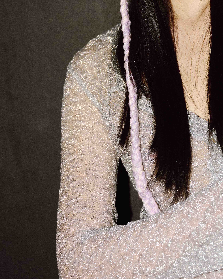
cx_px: 223
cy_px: 77
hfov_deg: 11.2
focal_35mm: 136
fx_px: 1122
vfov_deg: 14.1
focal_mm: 60
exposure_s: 1/200
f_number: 4.5
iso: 1000
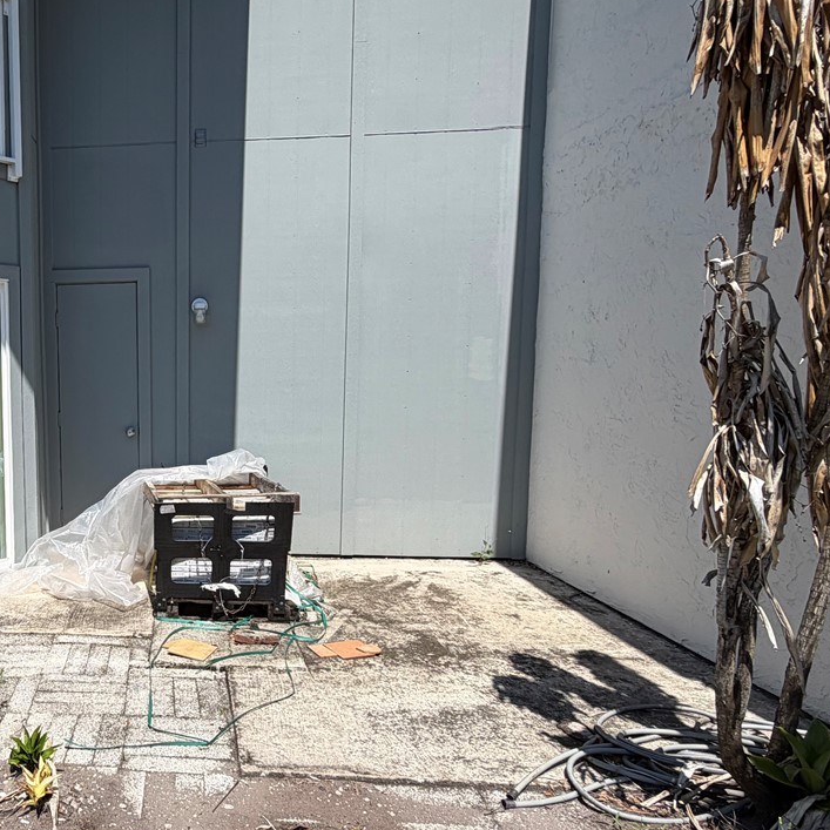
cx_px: 94
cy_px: 453
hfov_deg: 51.1
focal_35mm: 28
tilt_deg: -6.3
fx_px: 760
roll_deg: +1.9
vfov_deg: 57.2
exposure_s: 1/864
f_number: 2.2
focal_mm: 2.22
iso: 20
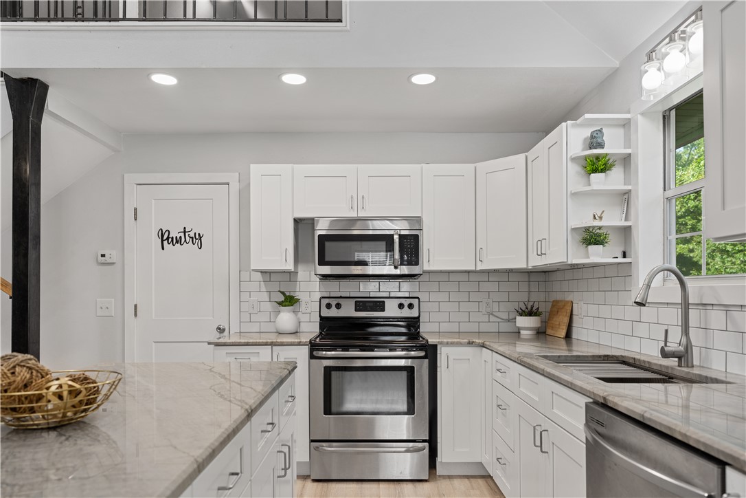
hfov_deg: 73.7
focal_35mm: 24
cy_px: 249
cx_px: 373
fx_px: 497
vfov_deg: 53.1
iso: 250
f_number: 4
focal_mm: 24
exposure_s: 1/50
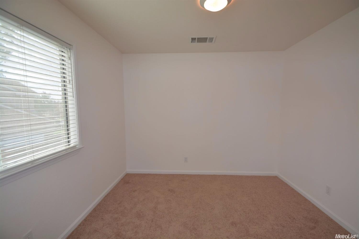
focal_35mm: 15
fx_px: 150
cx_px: 180
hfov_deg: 100.4
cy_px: 120
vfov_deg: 77.3
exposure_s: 1/60
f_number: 4
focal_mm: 10
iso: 200
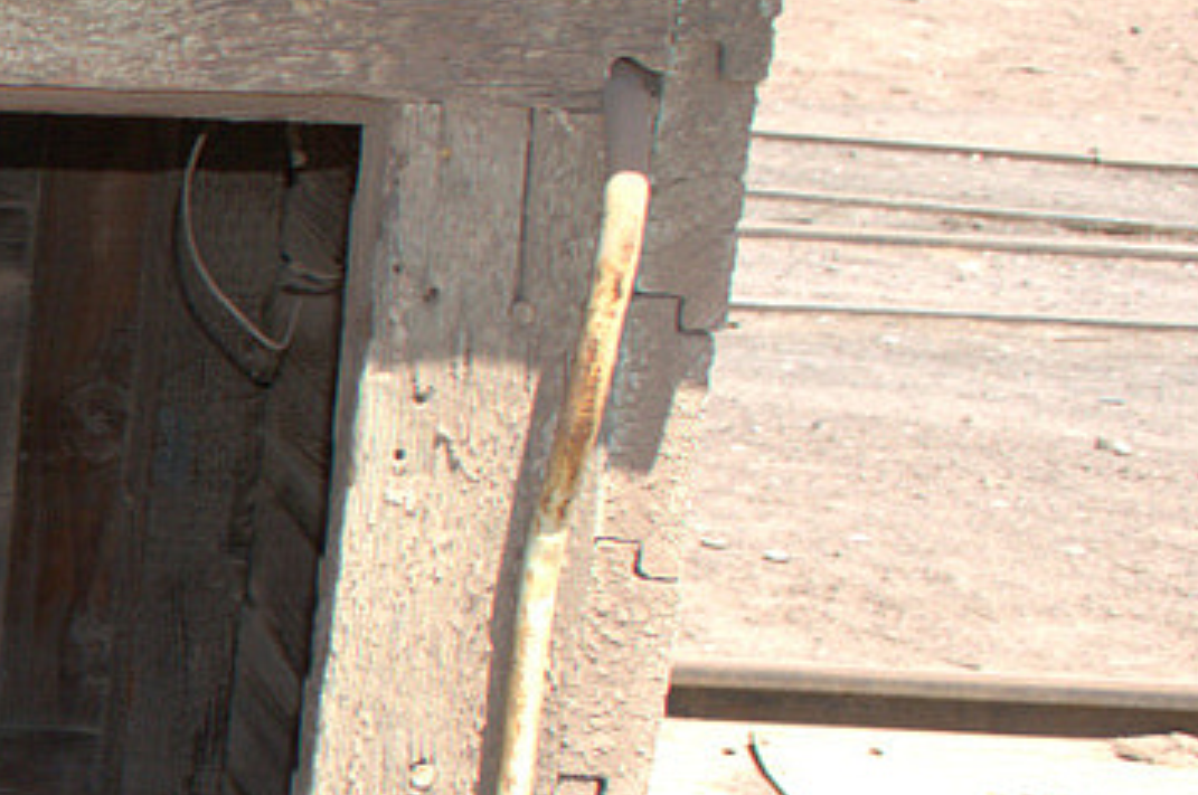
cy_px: 656
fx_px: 4021
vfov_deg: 11.2
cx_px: -1309
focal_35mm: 121
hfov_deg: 13.9
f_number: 6.3
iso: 100
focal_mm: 18
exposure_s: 1/200
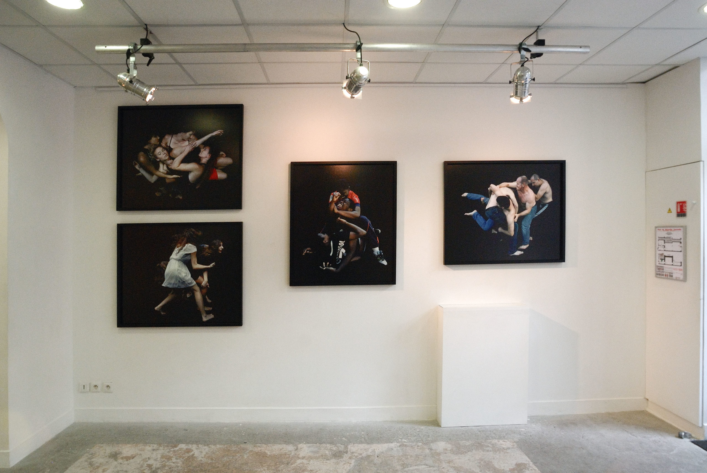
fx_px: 413
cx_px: 354
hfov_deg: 81.1
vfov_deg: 59.6
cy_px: 236
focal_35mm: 21
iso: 400
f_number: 5.6
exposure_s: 1/80
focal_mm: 14
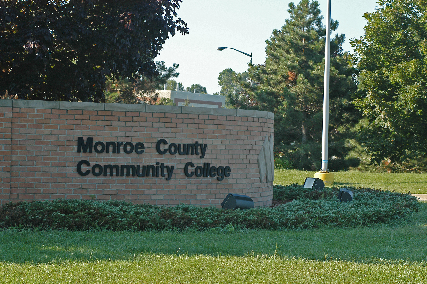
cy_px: 142
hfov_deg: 17.1
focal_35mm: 120
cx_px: 214
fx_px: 1422
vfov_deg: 11.4
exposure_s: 1/180
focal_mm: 80
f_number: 6.3
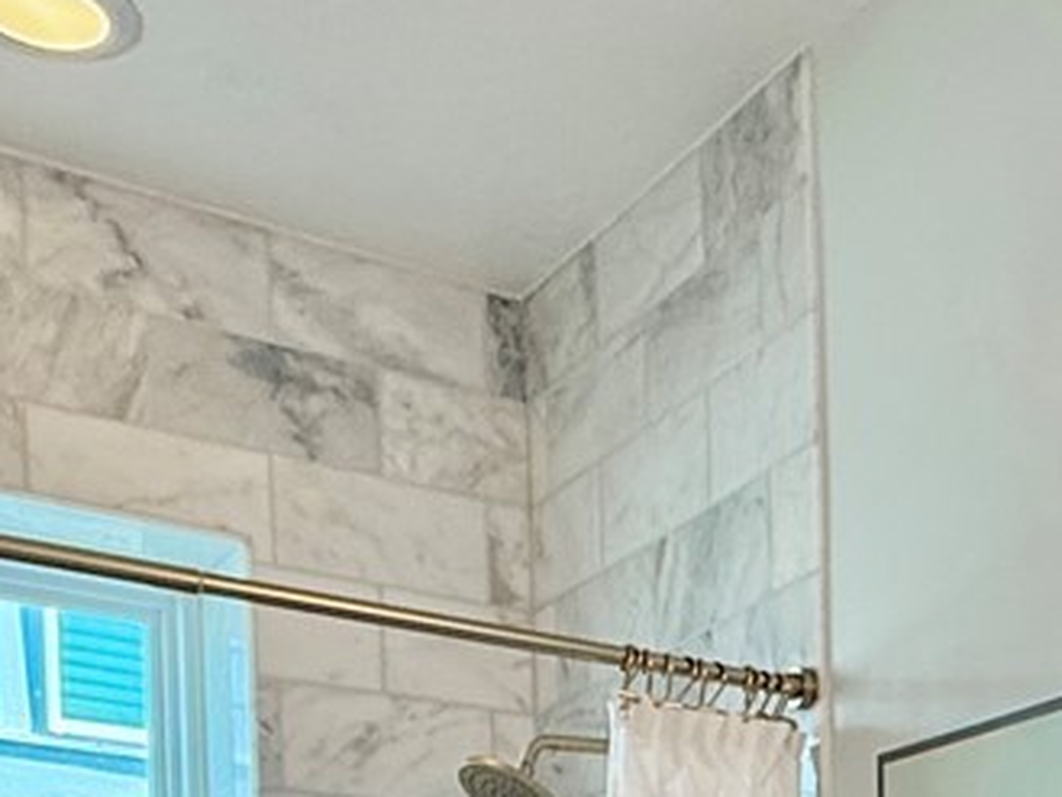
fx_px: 2087
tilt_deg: -0.5
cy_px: 1307
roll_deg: +0.9
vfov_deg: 18.3
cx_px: 1130
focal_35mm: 68
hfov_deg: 26.6
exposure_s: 1/120
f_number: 2.2
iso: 125
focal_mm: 2.22
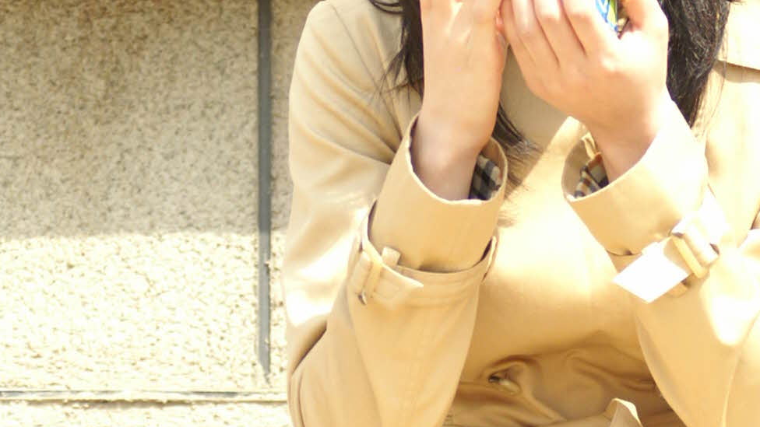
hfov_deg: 5.6
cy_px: 584
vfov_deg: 3.1
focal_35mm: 387
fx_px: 7799
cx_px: 579
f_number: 3.5
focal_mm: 80
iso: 400
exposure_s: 1/2000
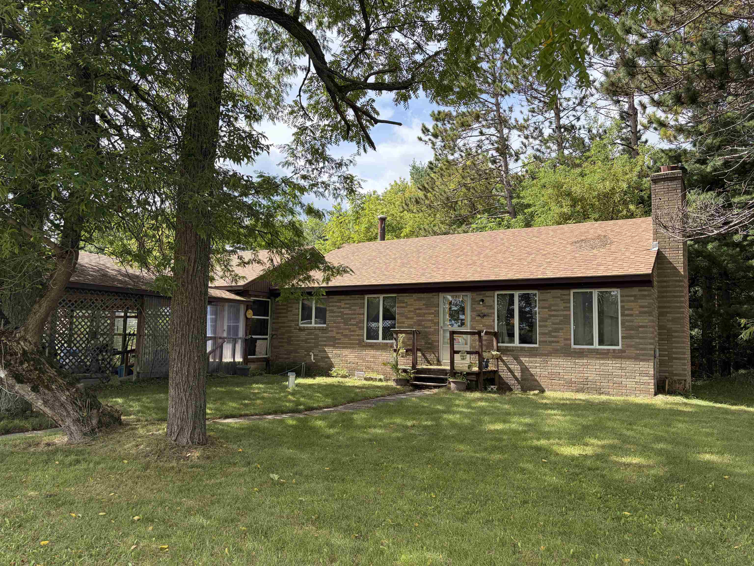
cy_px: 283
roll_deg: -0.7
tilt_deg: +6.6
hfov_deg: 67.3
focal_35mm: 26
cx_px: 377
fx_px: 566
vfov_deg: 53.1
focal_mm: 5.96
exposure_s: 1/1848
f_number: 1.6
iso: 64
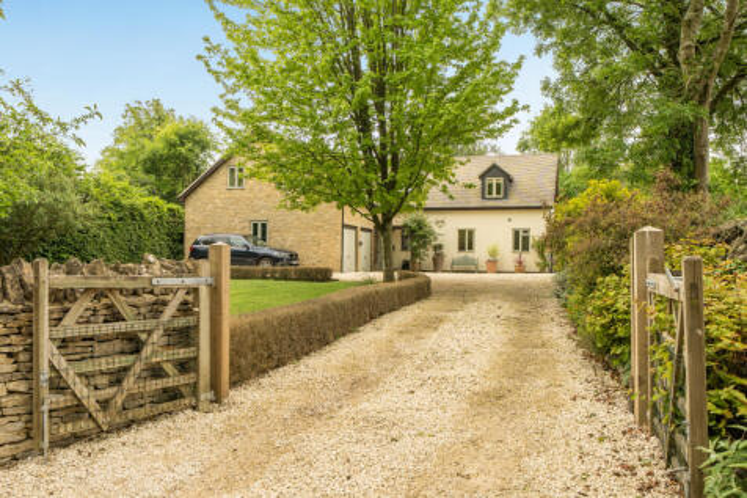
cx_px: 374
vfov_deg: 42.3
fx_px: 643
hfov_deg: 60.3
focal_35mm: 31
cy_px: 249
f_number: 8
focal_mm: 21
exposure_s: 1/320
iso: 400
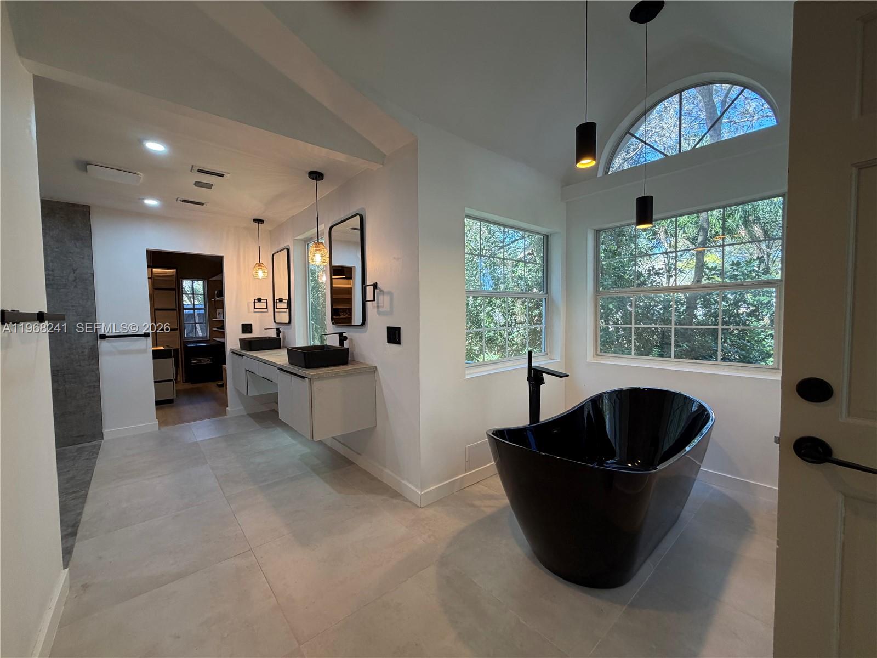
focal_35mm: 14
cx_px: 438
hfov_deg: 102.1
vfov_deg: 85.7
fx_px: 355
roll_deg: +0.9
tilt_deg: -2.9
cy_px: 329
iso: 125
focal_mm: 2.22
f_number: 2.2
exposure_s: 1/120
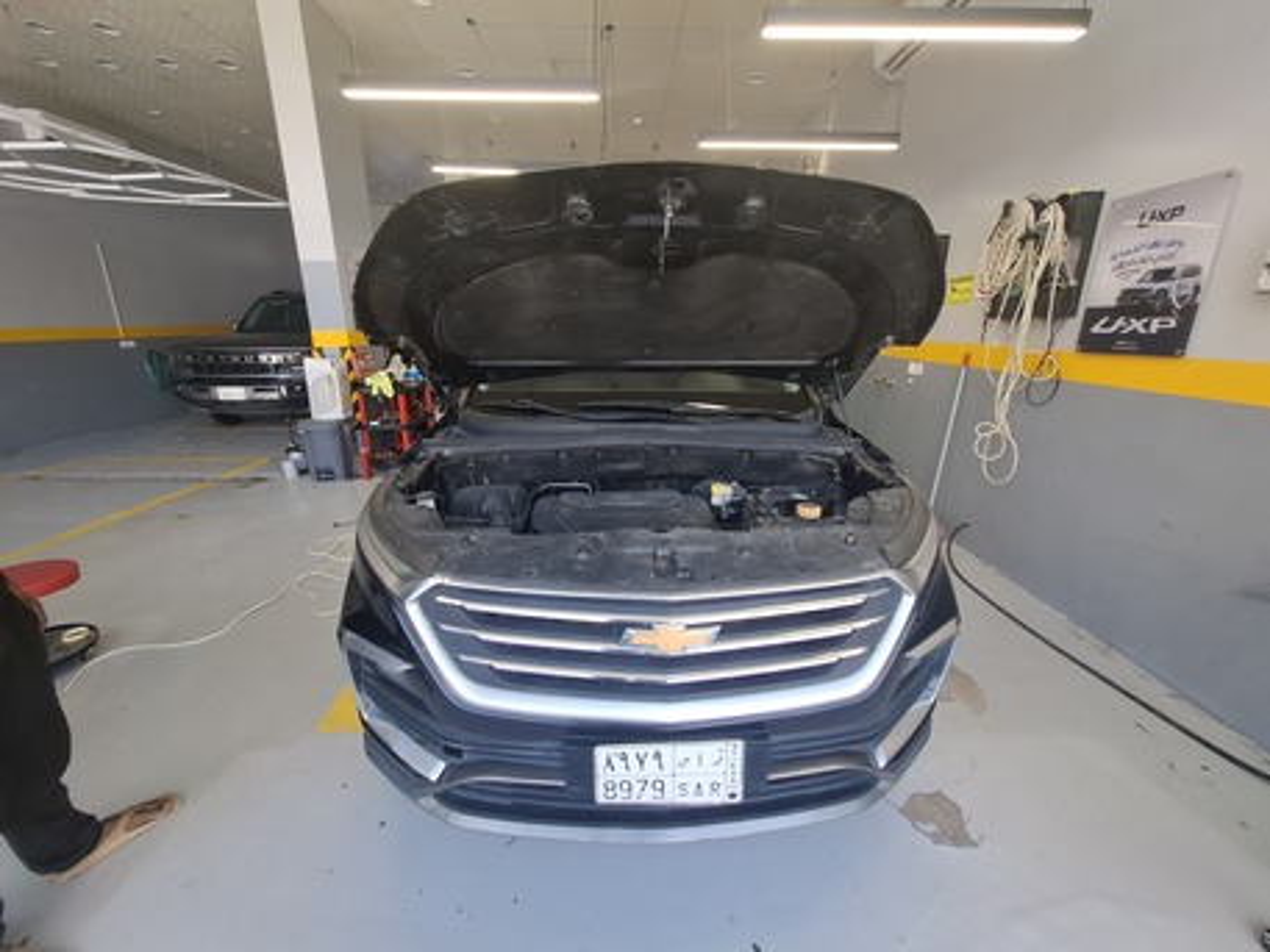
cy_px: 476
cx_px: 635
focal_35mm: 13
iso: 40
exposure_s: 1/100
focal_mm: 1.74
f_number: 2.2
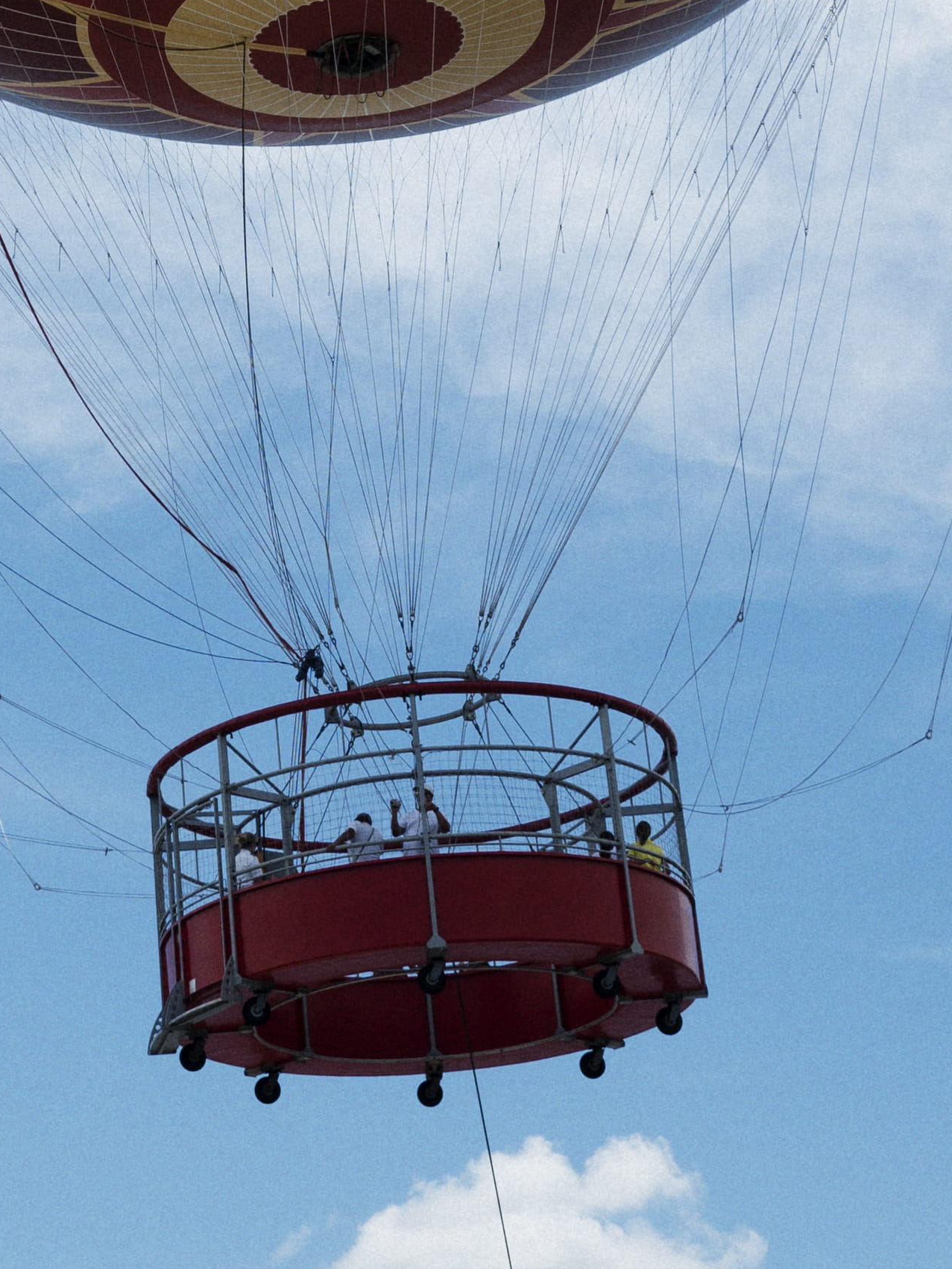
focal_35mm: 108
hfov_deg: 13.6
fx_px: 3958
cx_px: 168
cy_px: -235
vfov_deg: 17.4
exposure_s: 1/1000
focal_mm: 20
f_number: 6.3
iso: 125
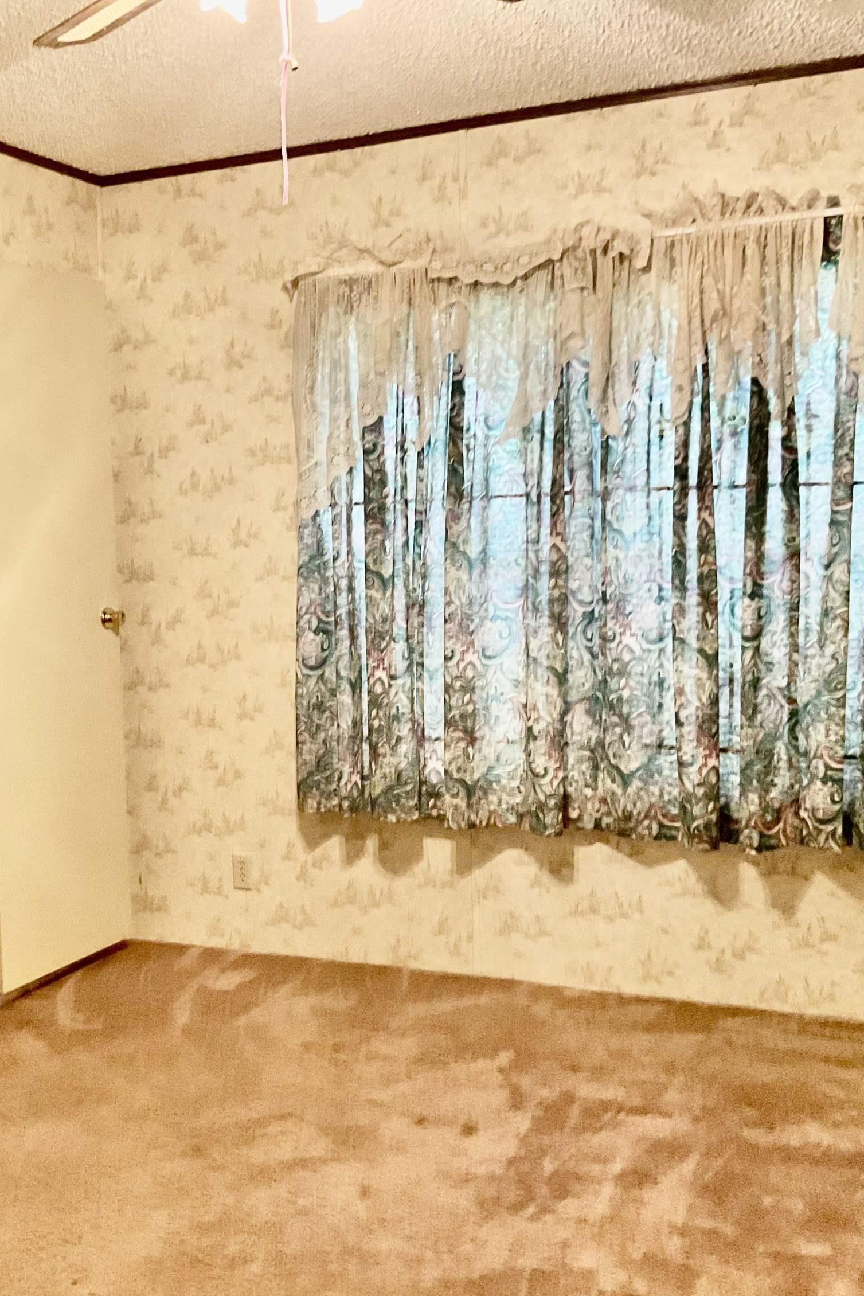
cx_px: 233
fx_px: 1476
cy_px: 649
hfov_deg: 32.1
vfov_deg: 47.4
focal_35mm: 41
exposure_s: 1/40
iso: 320
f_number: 1.8
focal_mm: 3
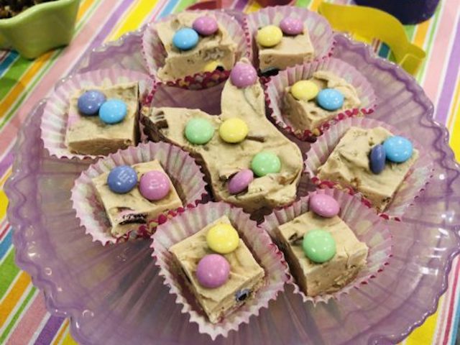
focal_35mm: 33
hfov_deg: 55.4
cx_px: 230
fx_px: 439
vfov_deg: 42.9
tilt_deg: -59.8
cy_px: 172
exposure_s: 1/17
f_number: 1.8
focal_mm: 3.99
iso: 40
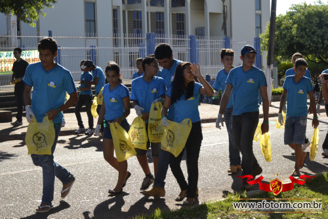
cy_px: 110
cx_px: 164
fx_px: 683
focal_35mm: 75
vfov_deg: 18.2
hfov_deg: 27.0
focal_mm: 50
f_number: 8
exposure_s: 1/200
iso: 100
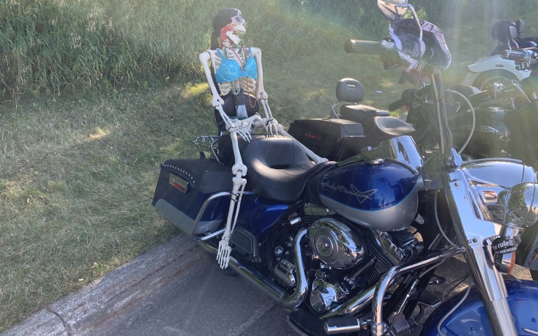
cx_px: 261
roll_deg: +1.6
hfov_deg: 62.9
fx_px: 440
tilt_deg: -18.6
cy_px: 160
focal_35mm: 30
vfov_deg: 41.8
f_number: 1.8
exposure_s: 1/188
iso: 25
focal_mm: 4.25
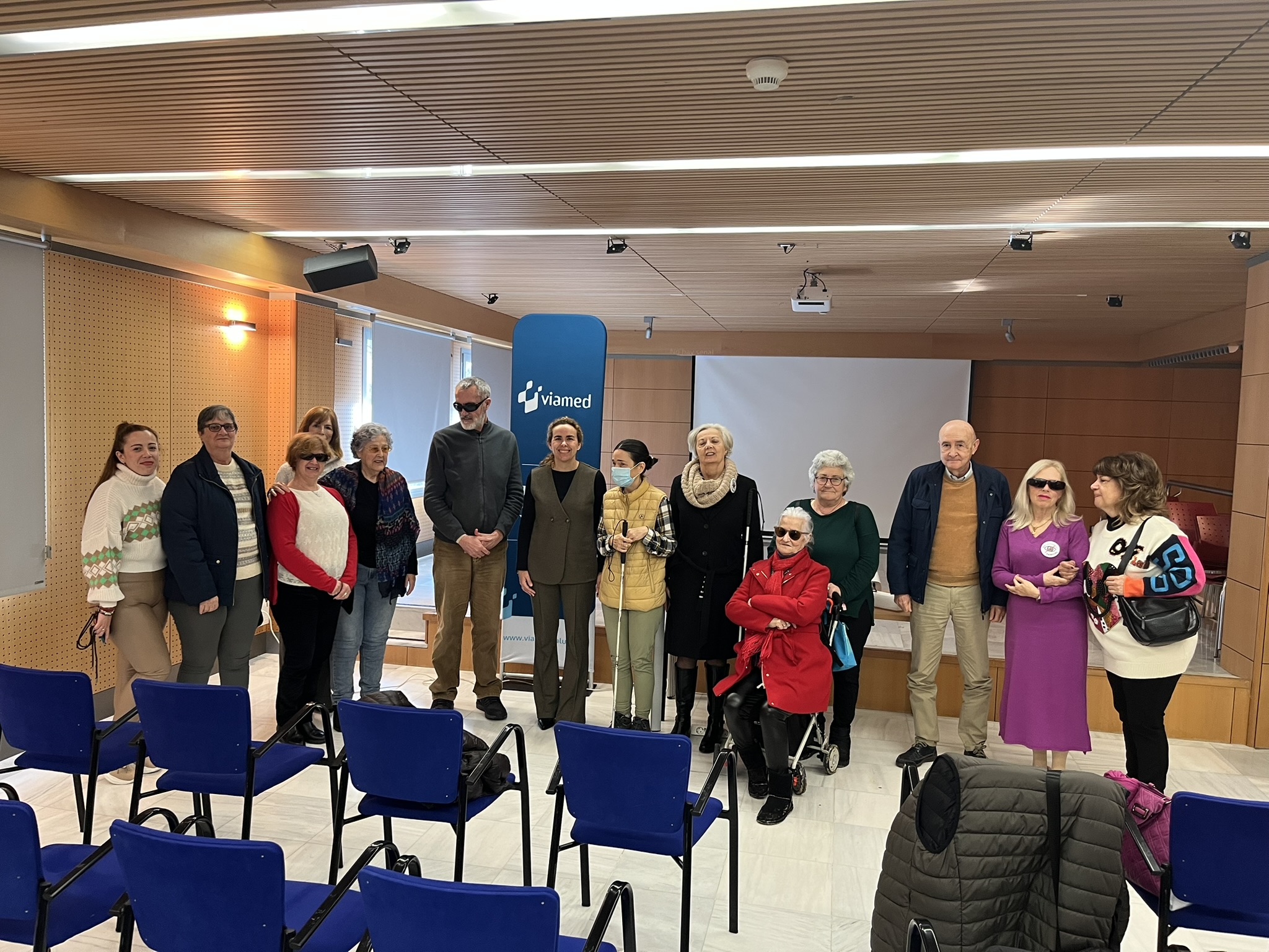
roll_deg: -1.8
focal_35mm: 26
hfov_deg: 67.3
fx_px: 953
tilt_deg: -5.6
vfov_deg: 53.1
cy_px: 476
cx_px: 634
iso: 160
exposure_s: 1/50
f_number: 1.6
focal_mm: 5.1
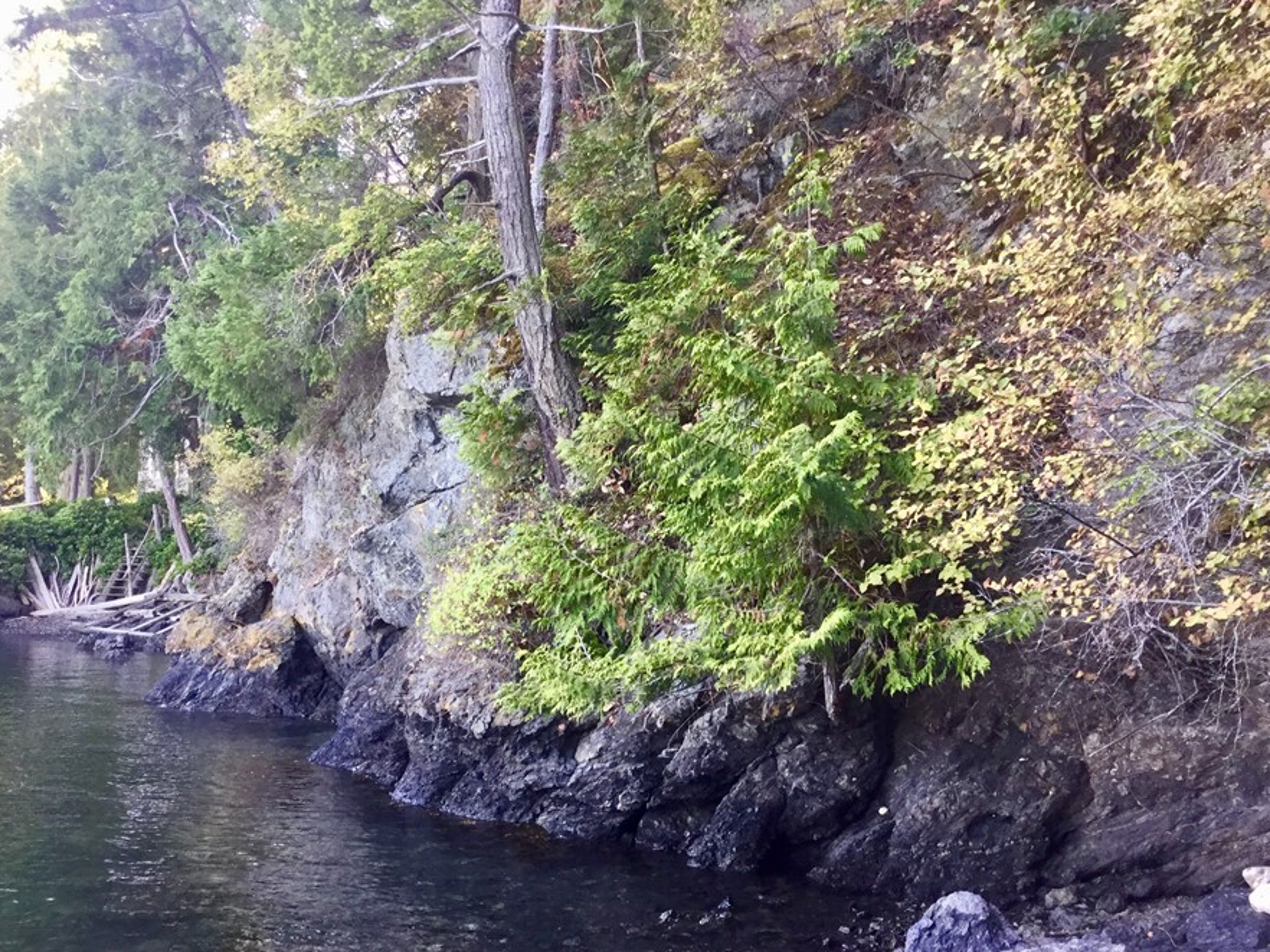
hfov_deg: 51.3
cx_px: 576
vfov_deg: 39.6
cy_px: 516
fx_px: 1320
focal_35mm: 36
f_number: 2.4
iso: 25
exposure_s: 1/30
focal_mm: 3.3
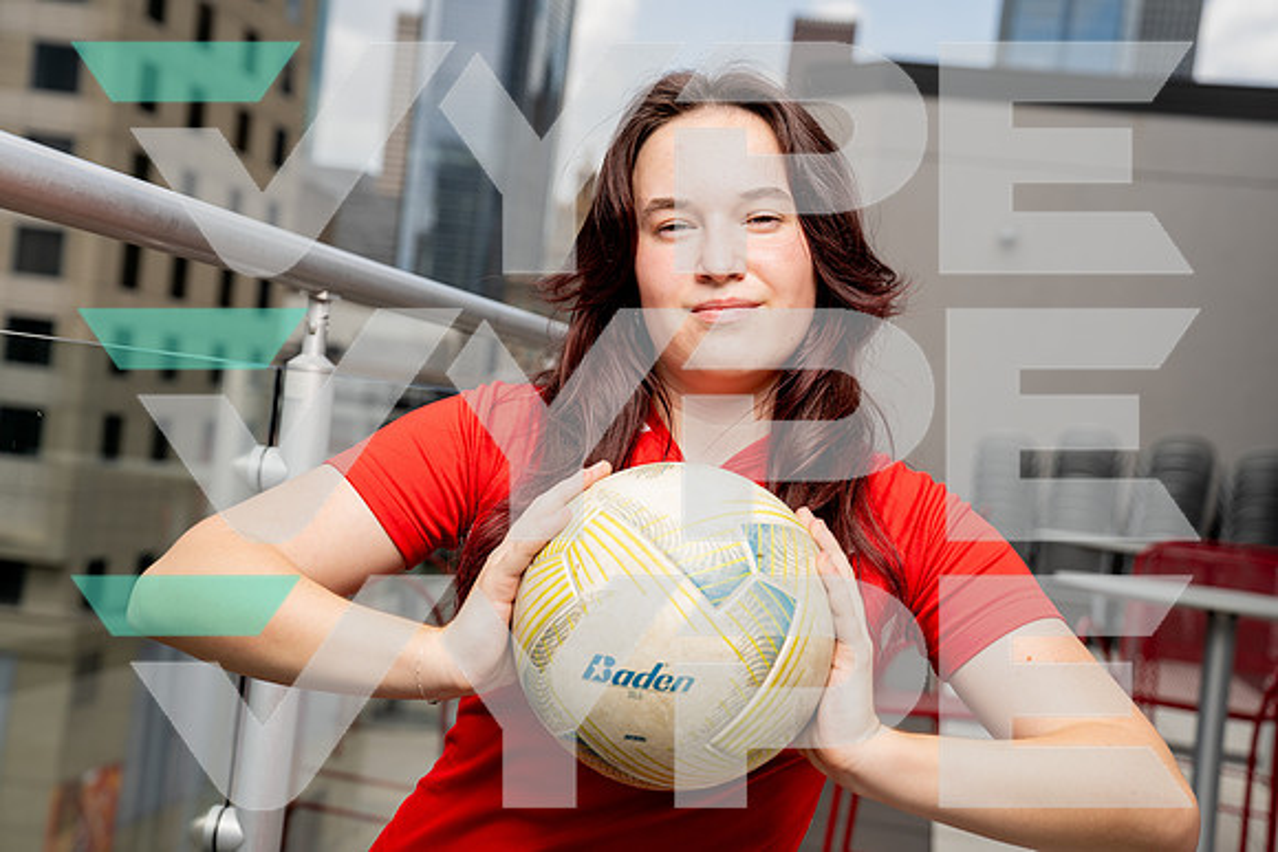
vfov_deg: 23.6
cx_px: 639
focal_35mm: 57
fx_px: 2038
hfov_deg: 34.8
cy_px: 426
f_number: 5
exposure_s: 1/500
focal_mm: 55
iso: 100
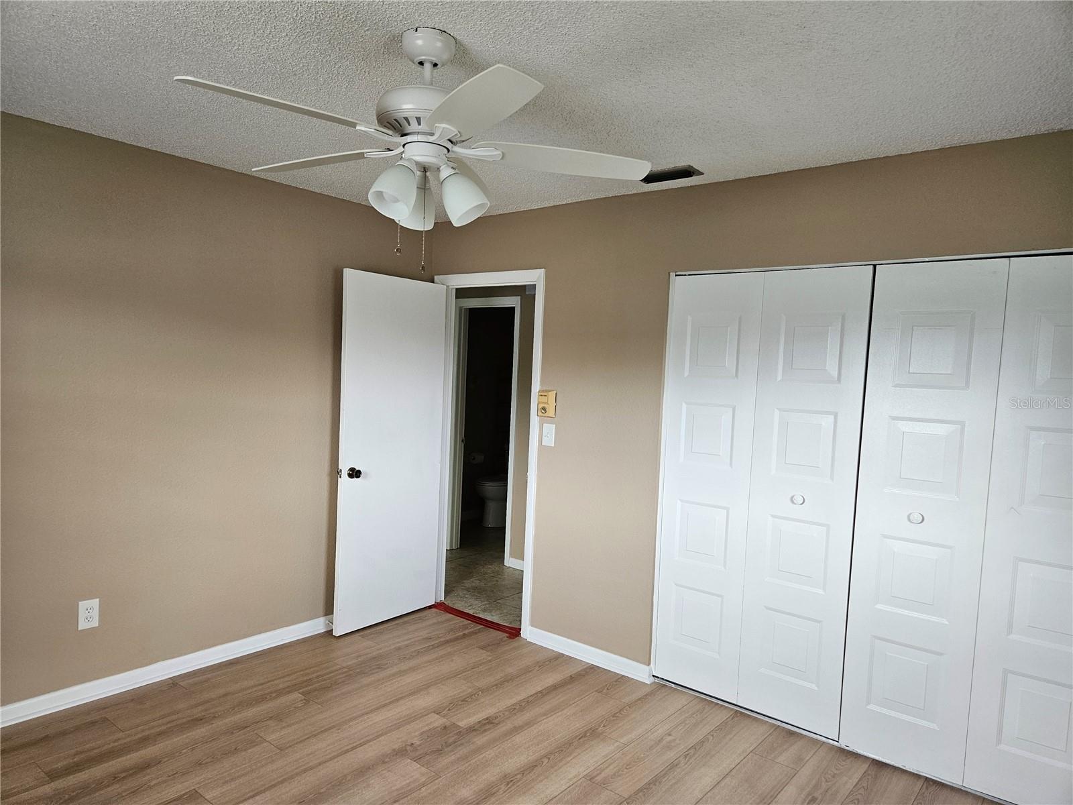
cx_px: 536
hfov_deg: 73.9
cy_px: 402
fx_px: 713
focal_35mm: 23
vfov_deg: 58.9
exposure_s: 1/180
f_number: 1.8
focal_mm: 5.4
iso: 250
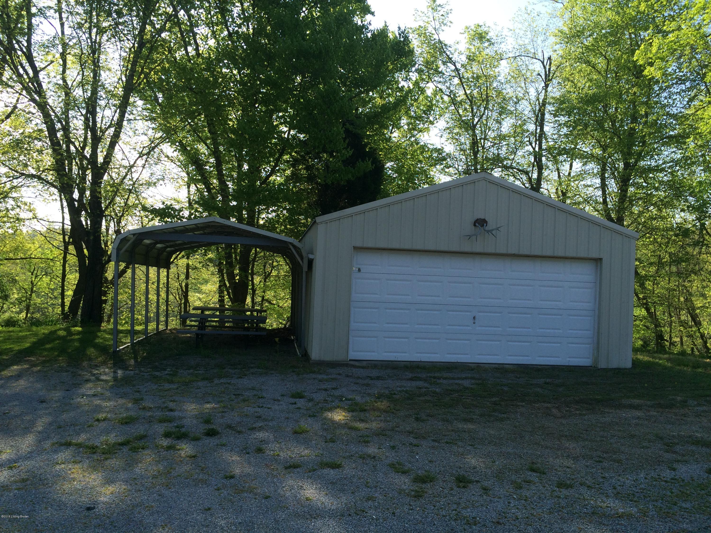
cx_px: 356
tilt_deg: +2.1
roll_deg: -1.3
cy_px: 266
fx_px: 596
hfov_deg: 61.7
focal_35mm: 29
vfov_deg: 48.2
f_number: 2.2
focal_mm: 4.15
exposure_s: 1/1109
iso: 32
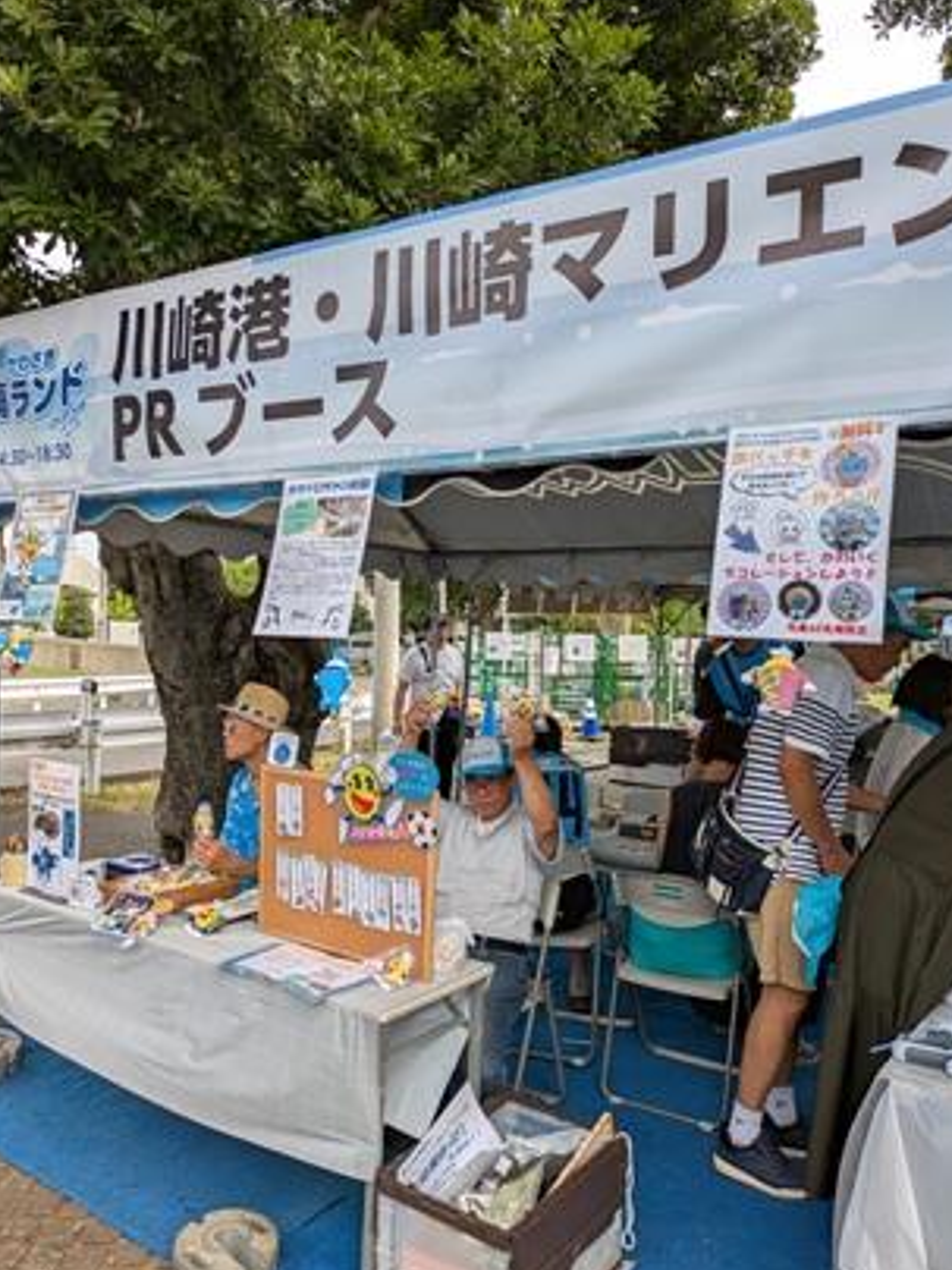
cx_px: 482
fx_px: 953
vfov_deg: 67.3
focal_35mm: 26
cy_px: 641
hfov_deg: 53.1
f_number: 1.89
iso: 44
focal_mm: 5.43
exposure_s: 1/790
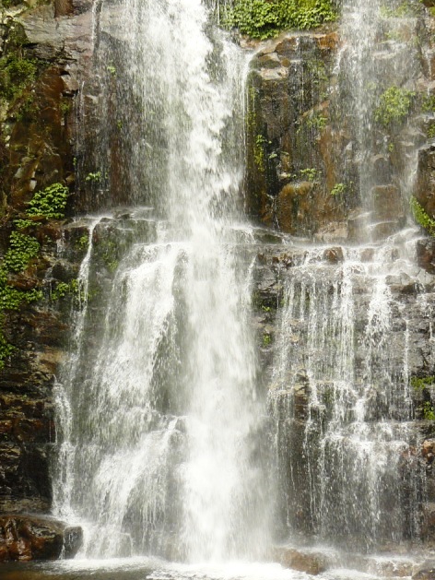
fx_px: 1172
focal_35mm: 70
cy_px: 154
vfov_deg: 27.4
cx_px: 273
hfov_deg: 21.0
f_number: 2.8
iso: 100
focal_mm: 7.1
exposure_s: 1/100
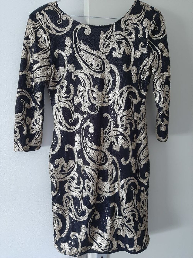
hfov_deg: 53.1
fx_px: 193
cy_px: 129
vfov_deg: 67.3
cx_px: 96
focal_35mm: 26
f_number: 1.7
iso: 200
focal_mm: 3.93
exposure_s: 1/25
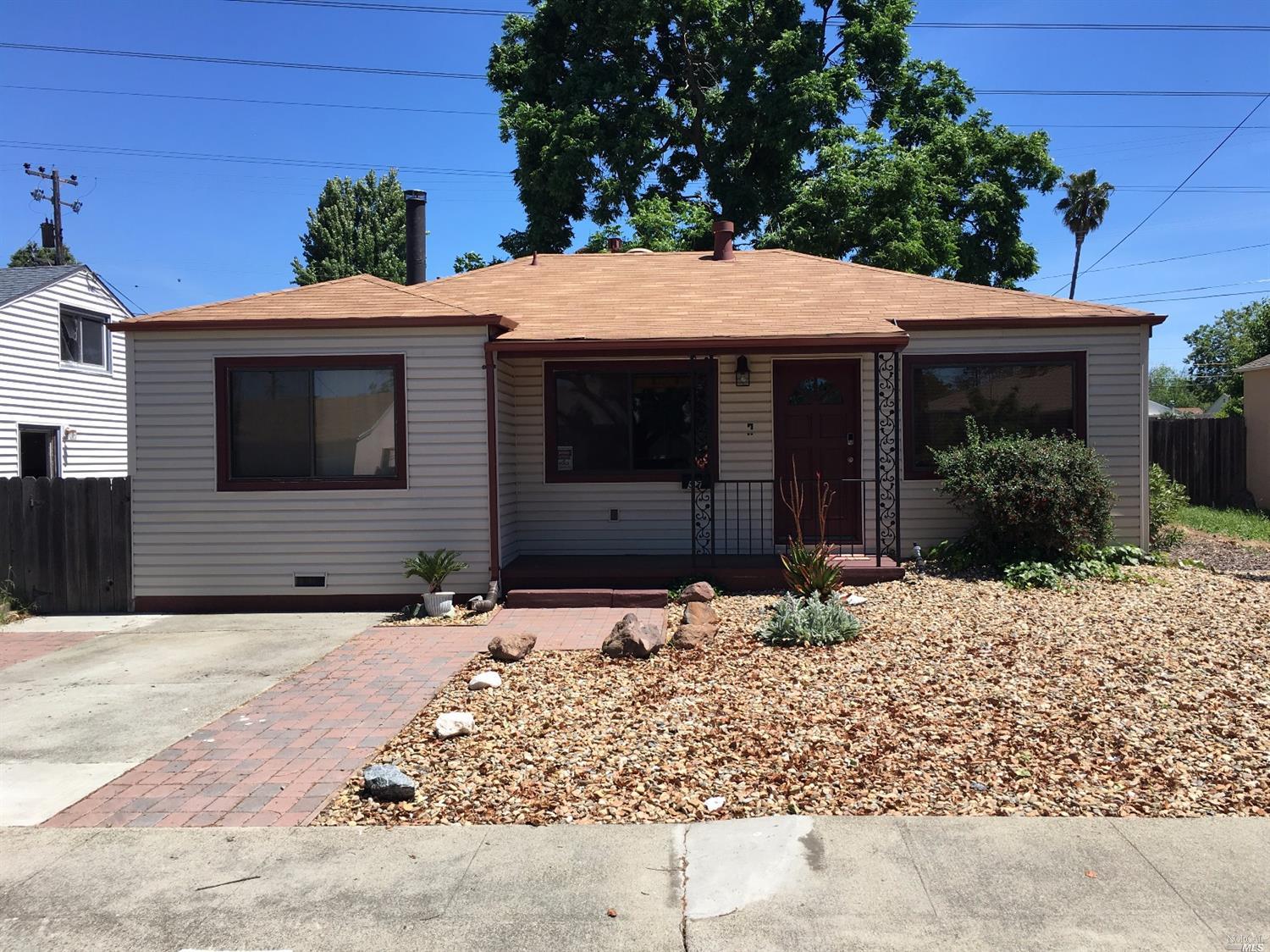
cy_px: 476
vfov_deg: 48.2
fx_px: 1064
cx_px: 635
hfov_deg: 61.7
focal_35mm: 29
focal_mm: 4.15
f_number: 2.2
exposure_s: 1/1148
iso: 25
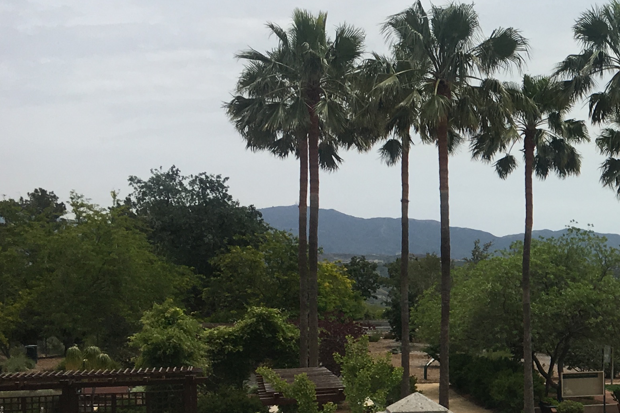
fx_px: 1343
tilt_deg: -0.2
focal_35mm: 78
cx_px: 760
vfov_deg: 17.4
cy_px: 311
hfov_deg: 23.5
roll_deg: +2.1
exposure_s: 1/2747
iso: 25
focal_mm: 4.15
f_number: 2.2
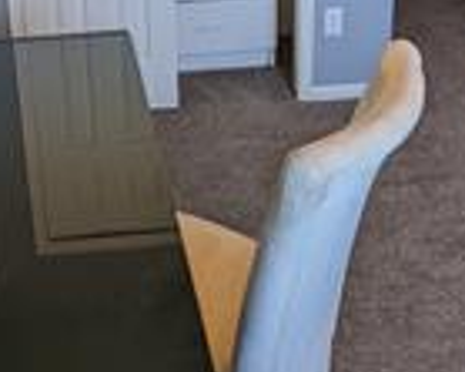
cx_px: 102
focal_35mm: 54
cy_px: -30
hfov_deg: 33.9
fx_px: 743
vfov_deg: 26.1
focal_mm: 2.35
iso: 214
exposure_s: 1/116
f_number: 2.2
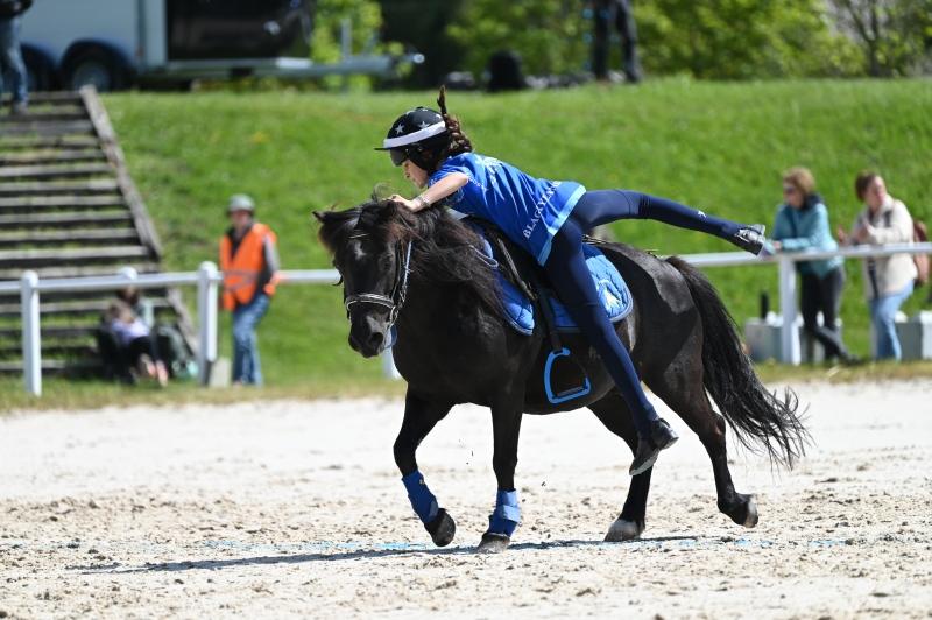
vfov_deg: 4.4
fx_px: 8019
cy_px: 310
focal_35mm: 310
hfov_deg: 6.7
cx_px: 466
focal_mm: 310
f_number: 5.3
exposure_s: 1/1250
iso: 360
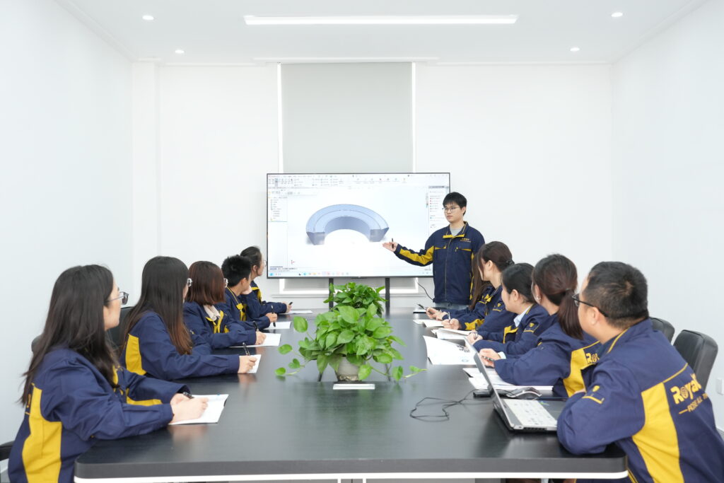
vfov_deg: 35.1
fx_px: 764
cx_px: 362
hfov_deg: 50.7
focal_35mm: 38
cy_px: 242
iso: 1600
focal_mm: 38
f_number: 5.6
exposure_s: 1/100
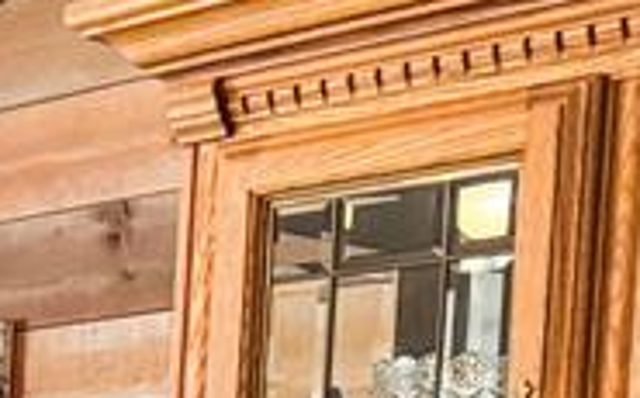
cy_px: 917
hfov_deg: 13.0
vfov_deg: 8.5
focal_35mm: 141
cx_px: -619
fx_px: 2456
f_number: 1.78
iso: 500
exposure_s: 1/60
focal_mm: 6.76
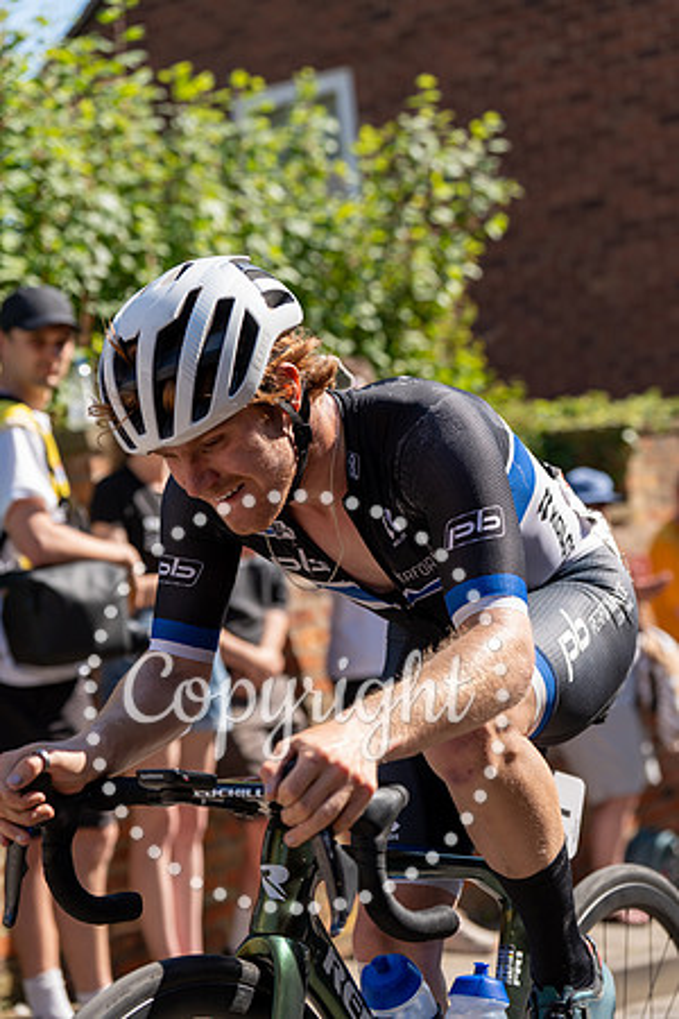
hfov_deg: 19.5
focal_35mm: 70
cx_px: 340
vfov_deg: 28.8
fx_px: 1980
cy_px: 510
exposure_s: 1/1000
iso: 200
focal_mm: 70
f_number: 3.5
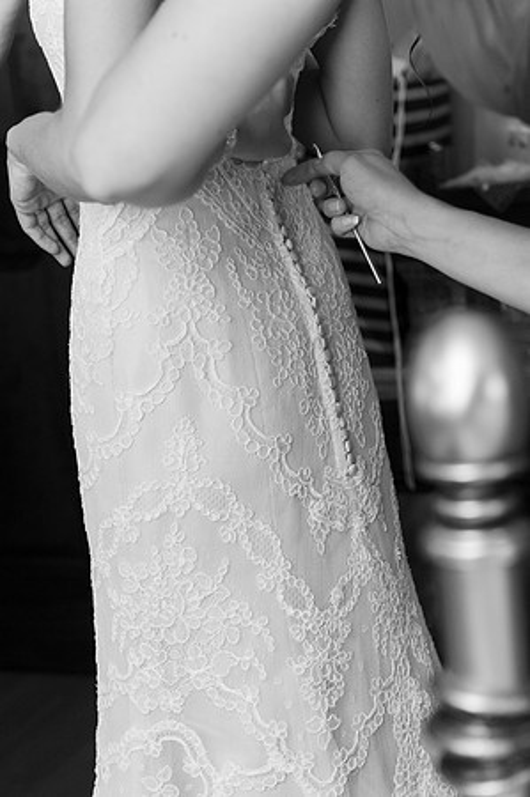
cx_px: 265
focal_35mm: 70
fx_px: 1549
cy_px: 398
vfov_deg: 28.9
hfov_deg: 19.4
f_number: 4.5
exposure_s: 1/60
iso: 1600
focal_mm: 70
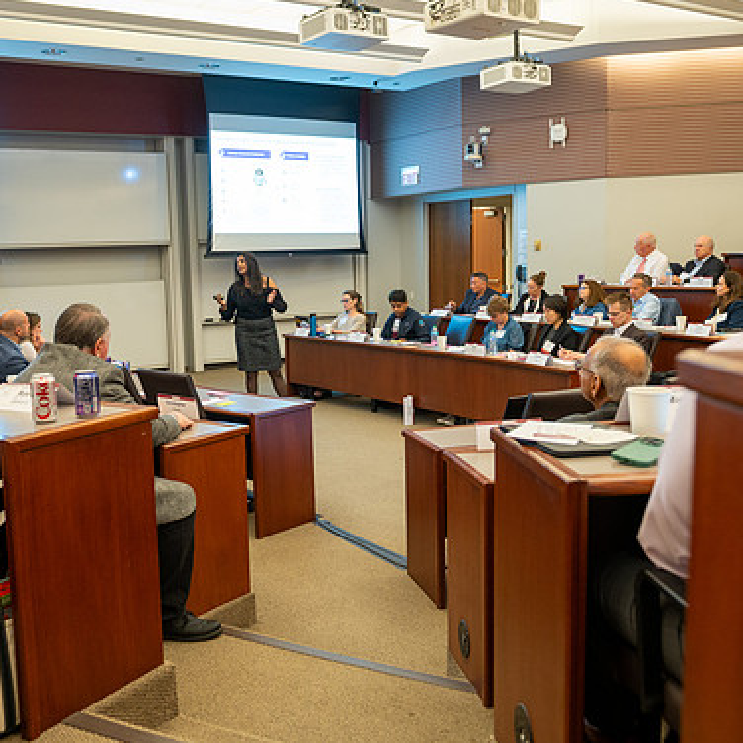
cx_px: 289
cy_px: 364
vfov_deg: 43.9
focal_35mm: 38
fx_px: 923
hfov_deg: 43.6
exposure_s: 1/80
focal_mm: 29
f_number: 4
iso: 1250
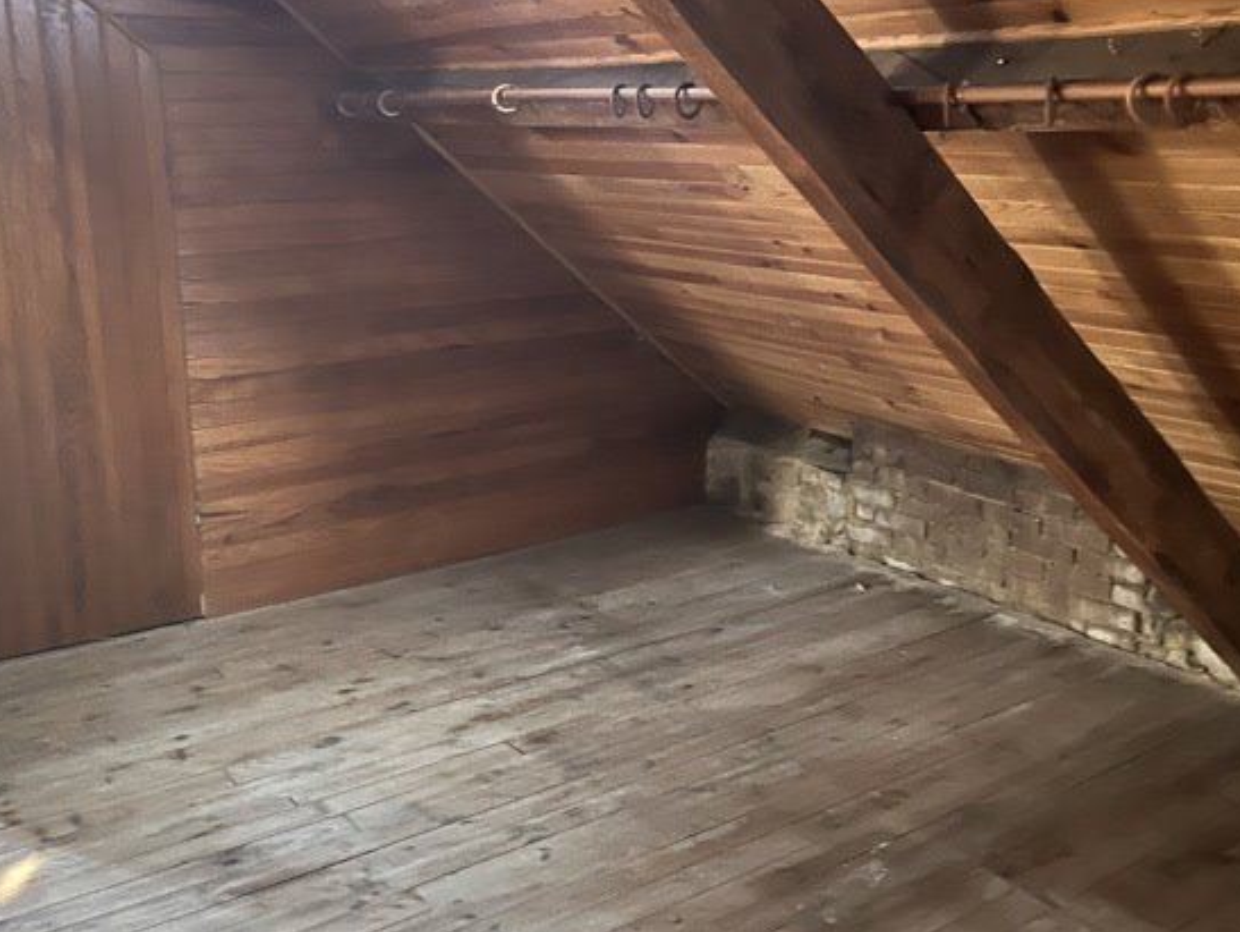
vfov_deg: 37.7
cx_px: 782
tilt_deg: -12.1
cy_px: 422
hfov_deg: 48.4
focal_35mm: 38
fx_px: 1362
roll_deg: +0.7
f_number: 1.6
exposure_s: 1/13
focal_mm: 5.1
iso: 800
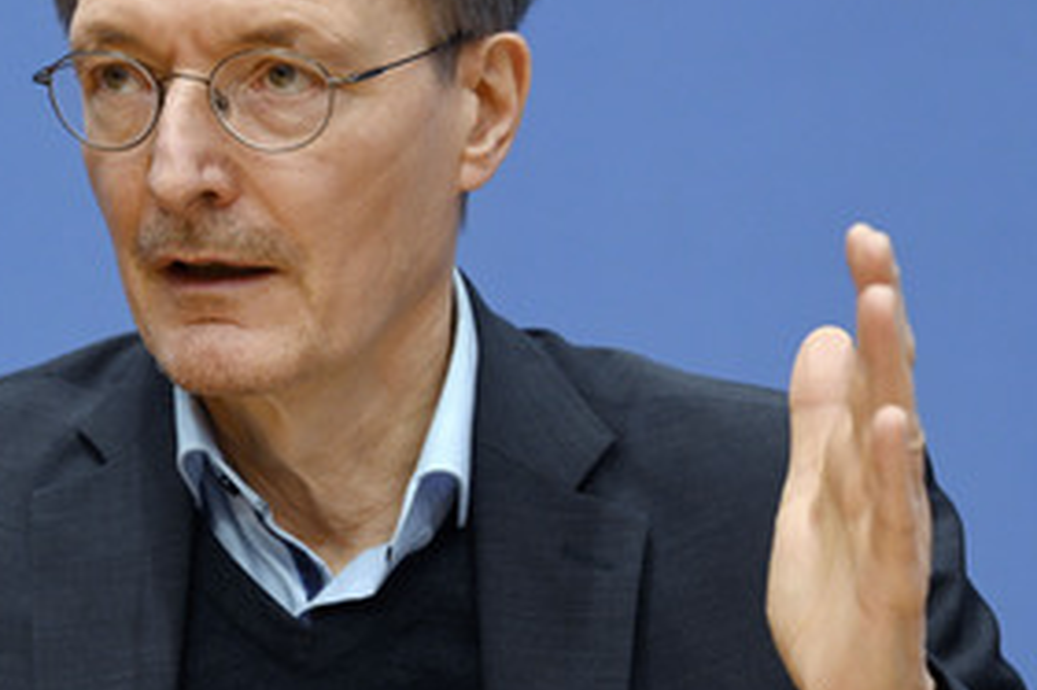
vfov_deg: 5.7
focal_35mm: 241
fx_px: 6938
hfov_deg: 8.5
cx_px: 216
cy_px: 258
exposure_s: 1/500
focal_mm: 150
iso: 4000
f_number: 5.6
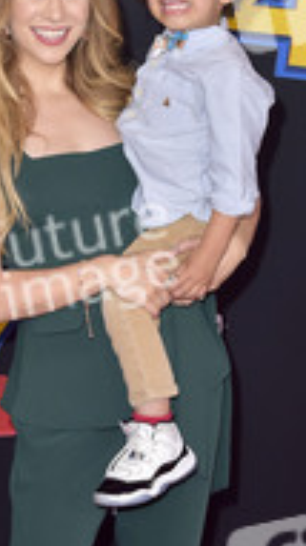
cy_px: 415
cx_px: 116
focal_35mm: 121
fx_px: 1751
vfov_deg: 17.6
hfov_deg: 10.0
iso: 500
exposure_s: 1/250
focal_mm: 55
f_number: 7.1
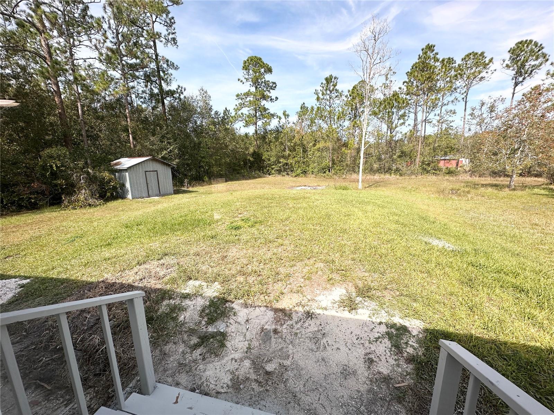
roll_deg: +1.2
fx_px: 224
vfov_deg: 85.7
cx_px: 277
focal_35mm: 14
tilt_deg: -10.7
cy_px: 208
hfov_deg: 102.1
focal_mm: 2.22
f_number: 2.2
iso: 40
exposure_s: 1/842
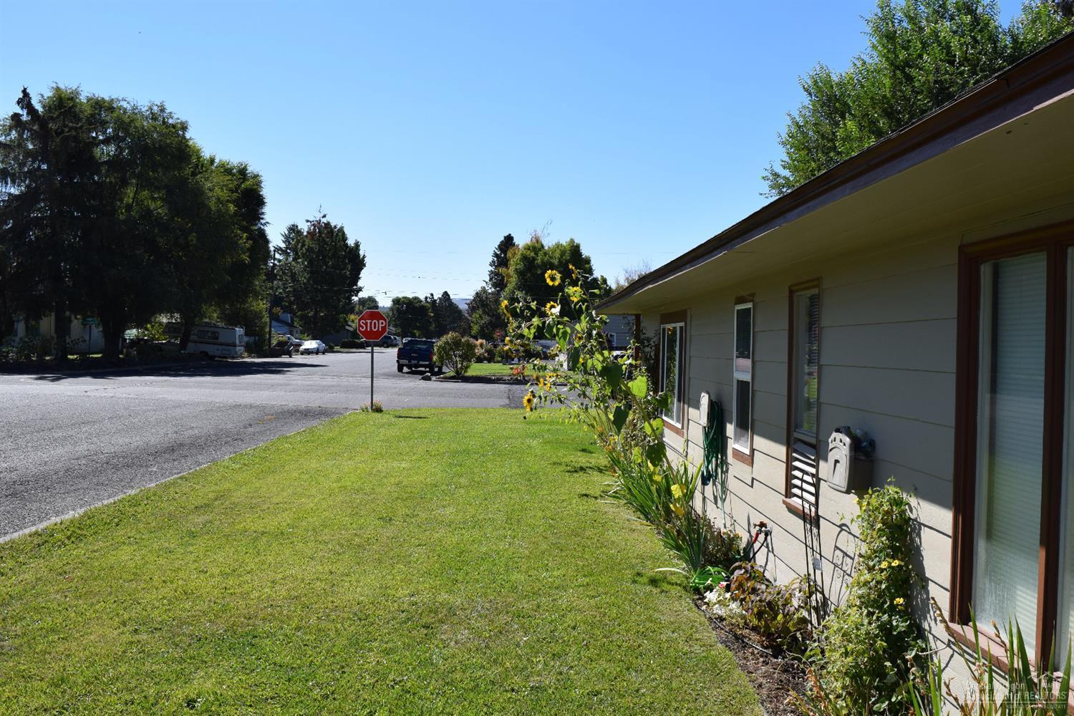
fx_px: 895
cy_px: 358
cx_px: 537
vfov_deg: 43.6
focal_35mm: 30
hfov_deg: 61.9
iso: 200
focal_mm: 20
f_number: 10
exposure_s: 1/400
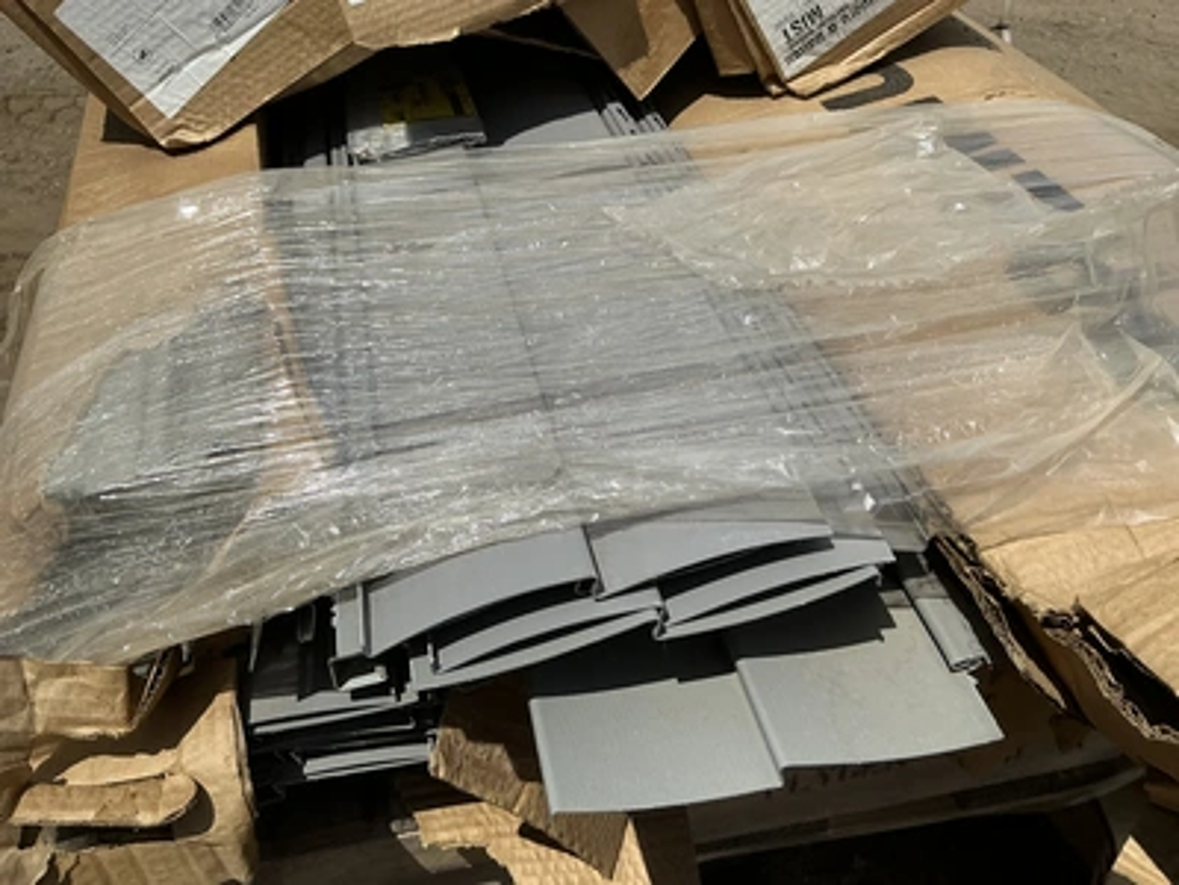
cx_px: 590
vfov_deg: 49.7
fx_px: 954
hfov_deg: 63.4
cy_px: 442
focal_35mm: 28
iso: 25
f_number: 1.8
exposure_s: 1/5263
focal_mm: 3
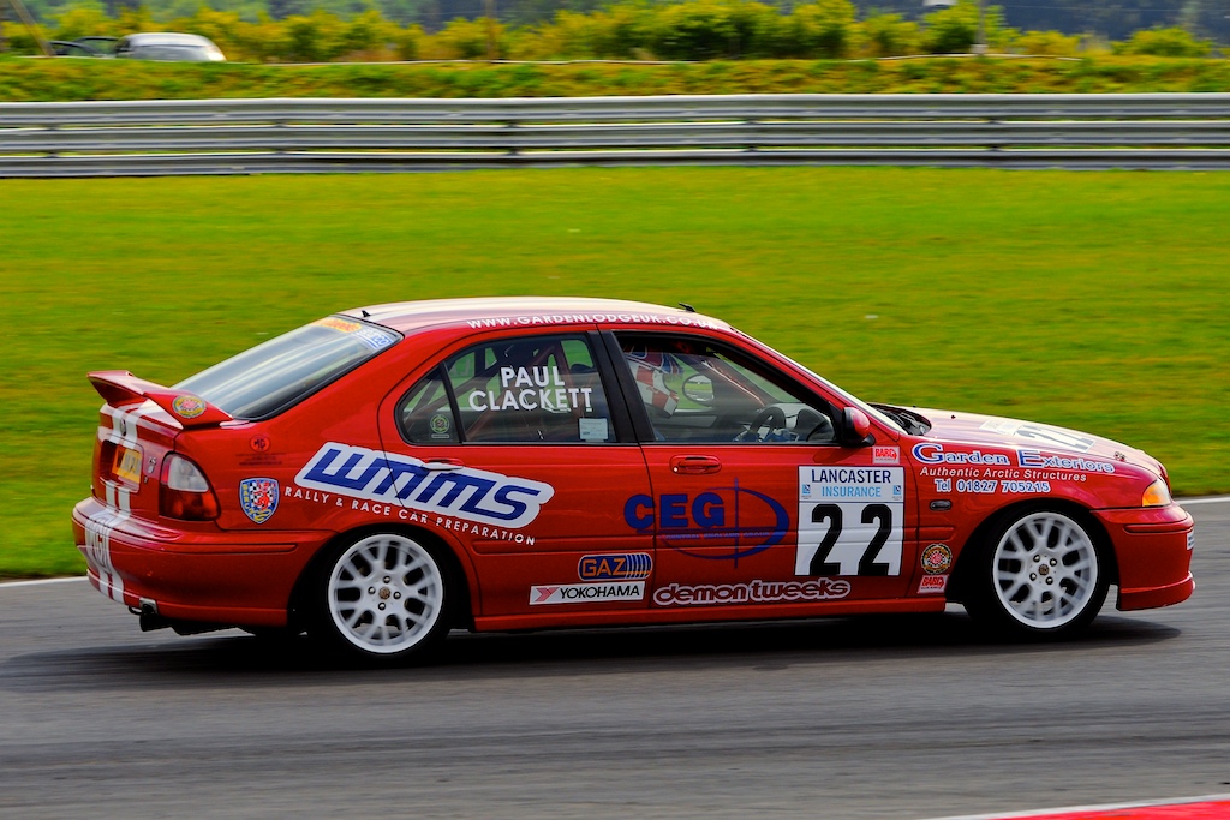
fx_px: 6253
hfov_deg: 11.2
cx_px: 615
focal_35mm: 183
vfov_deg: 7.5
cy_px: 410
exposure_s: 1/400
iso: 200
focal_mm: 122
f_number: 10
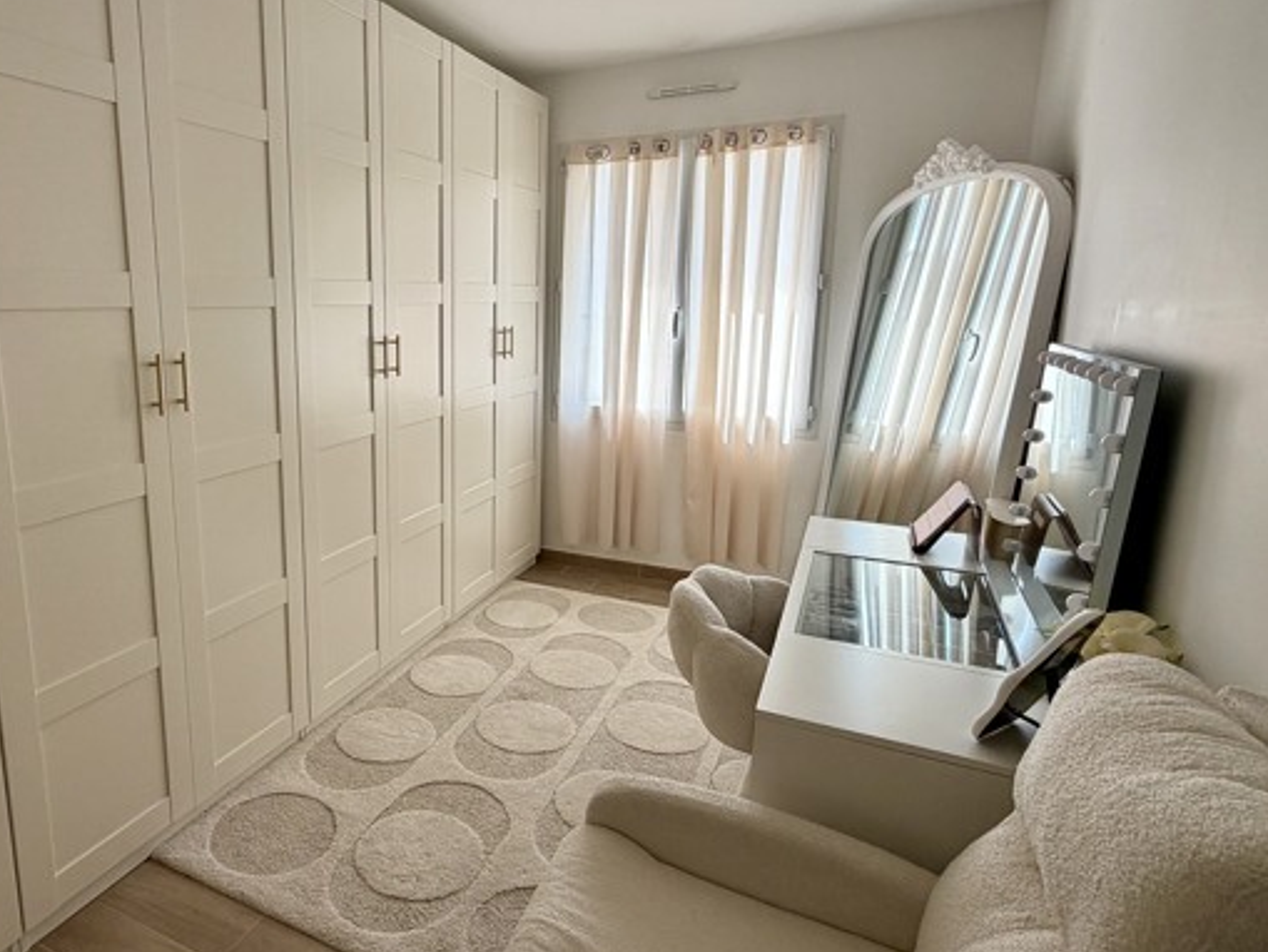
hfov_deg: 74.4
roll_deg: +0.3
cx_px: 441
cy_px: 454
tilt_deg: -11.8
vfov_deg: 61.1
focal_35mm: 22
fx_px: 806
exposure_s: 1/121
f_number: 2.2
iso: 64
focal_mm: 2.22
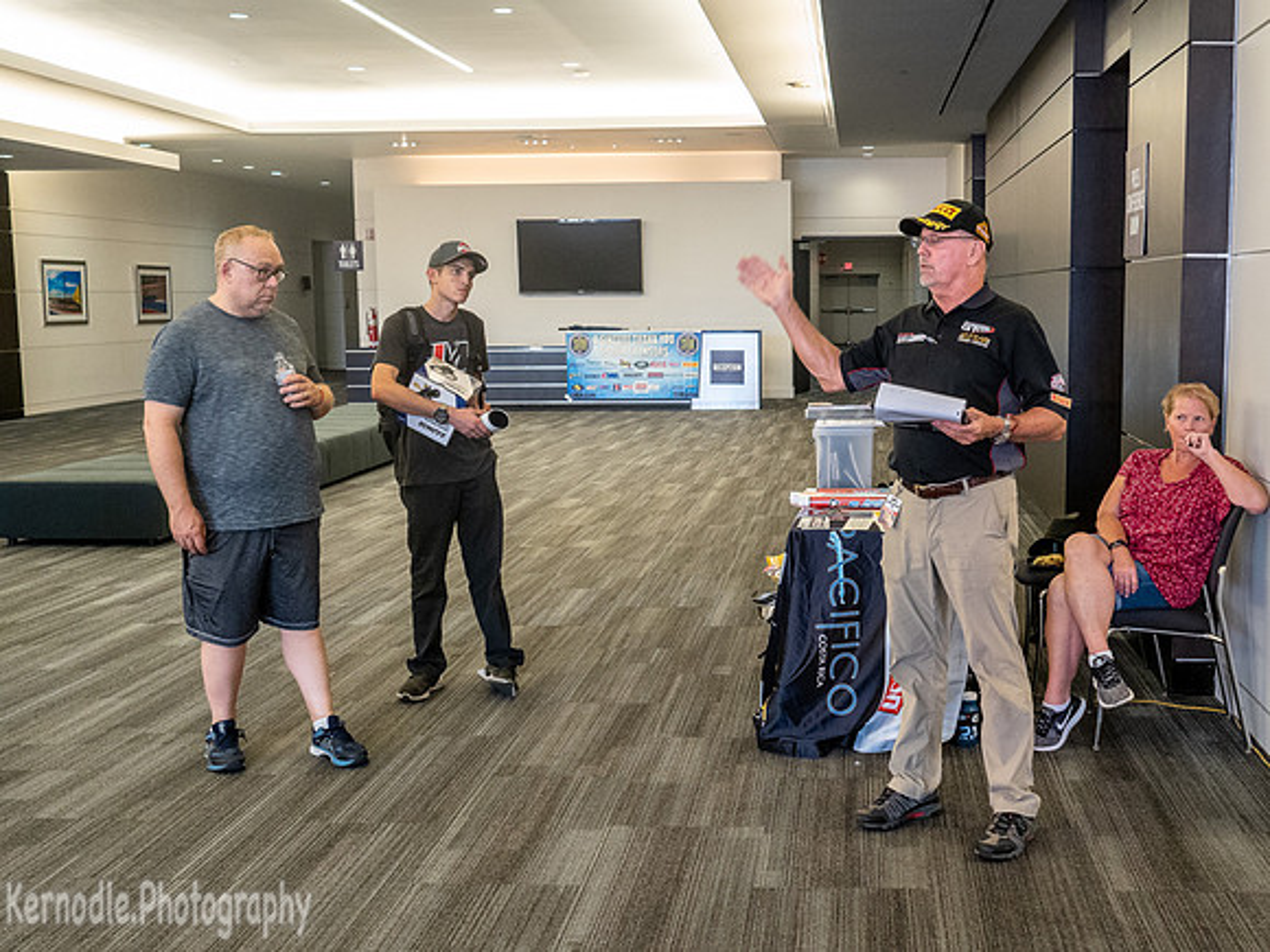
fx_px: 1499
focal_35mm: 41
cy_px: 502
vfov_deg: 35.2
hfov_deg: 45.7
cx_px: 763
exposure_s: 1/50
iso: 1600
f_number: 4.5
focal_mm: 17
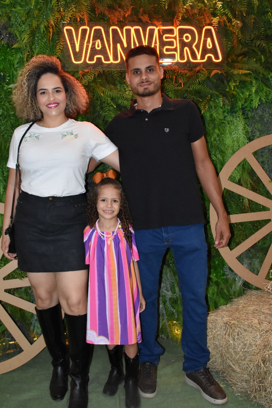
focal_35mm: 36
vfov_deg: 53.1
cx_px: 129
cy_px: 196
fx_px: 408
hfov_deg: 36.9
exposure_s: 1/60
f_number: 5.6
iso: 1600
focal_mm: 22
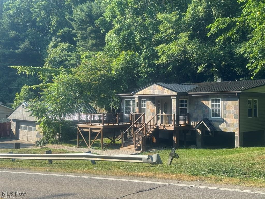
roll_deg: -0.9
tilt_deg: +0.9
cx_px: 132
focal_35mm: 48
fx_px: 367
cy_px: 100
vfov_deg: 30.3
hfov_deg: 39.7
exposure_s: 1/1263
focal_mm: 6.76
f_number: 1.78
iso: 64
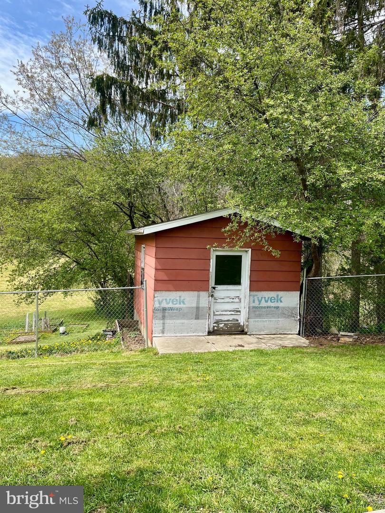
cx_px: 192
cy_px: 256
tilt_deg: -3.1
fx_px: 386
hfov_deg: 53.1
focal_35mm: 26
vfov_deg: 67.3
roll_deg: -2.0
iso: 50
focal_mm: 5.1
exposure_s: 1/1355
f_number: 1.6
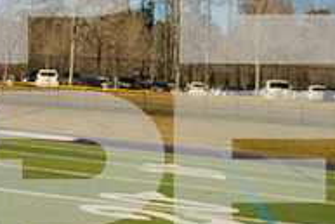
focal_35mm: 93
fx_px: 866
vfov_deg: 14.4
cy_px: -27
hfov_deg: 20.5
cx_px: -62
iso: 100
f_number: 5.6
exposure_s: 1/125
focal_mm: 31
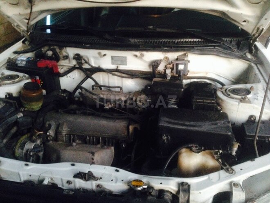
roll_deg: +1.9
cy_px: 102
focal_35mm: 33
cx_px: 135
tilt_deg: -29.7
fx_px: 257
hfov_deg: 55.4
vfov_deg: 42.9
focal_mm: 4.12
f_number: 2.4
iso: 320
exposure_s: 1/17
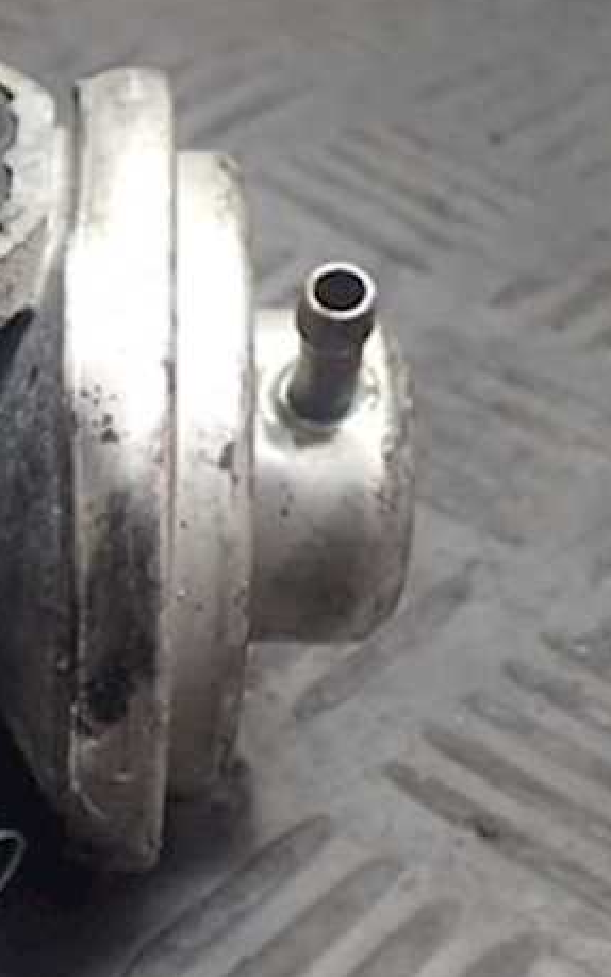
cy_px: 564
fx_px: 1891
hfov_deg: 17.4
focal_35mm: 71
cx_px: -147
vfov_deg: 28.9
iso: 500
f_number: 2.3
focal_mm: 5.5
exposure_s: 1/30
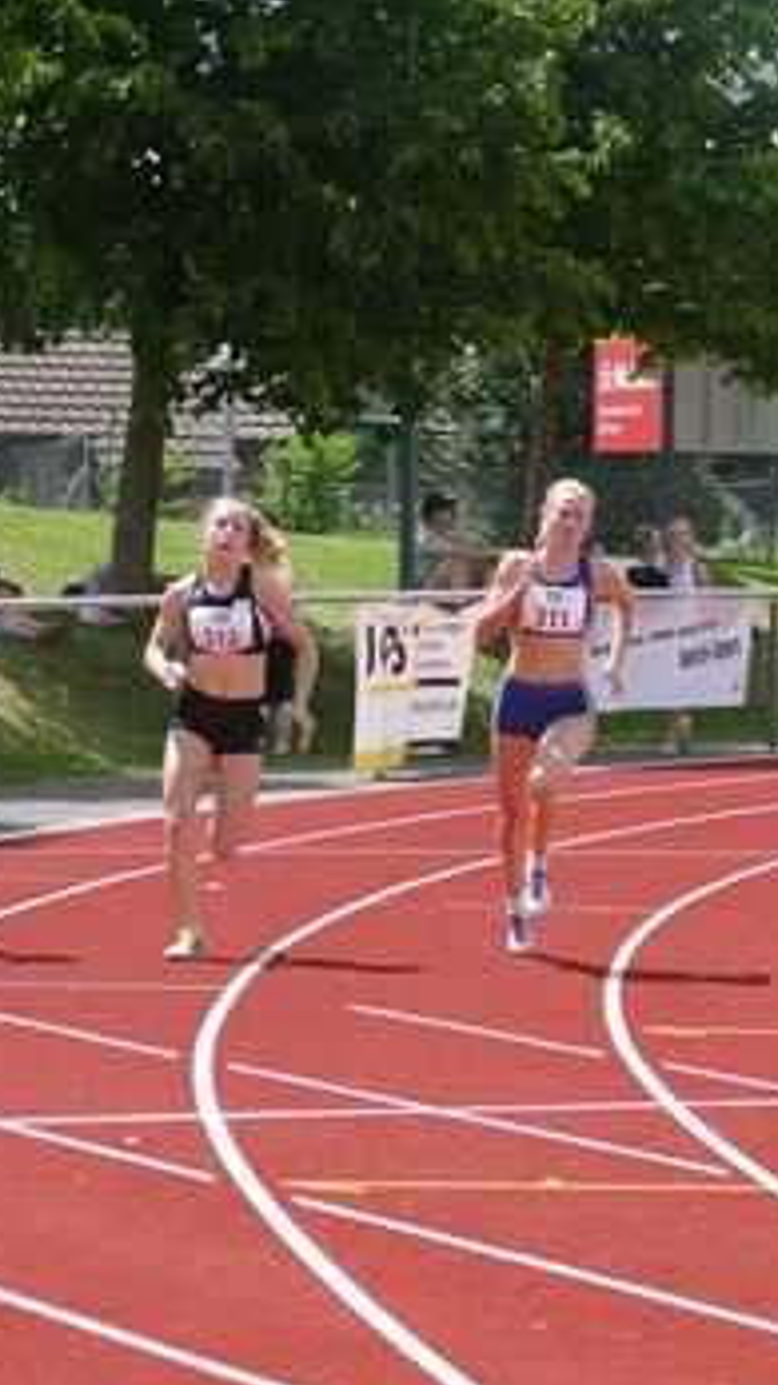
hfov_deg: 7.4
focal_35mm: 163
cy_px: 706
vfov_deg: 13.2
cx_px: 602
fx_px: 5982
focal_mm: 36.53
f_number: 3.8
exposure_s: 1/800
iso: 160
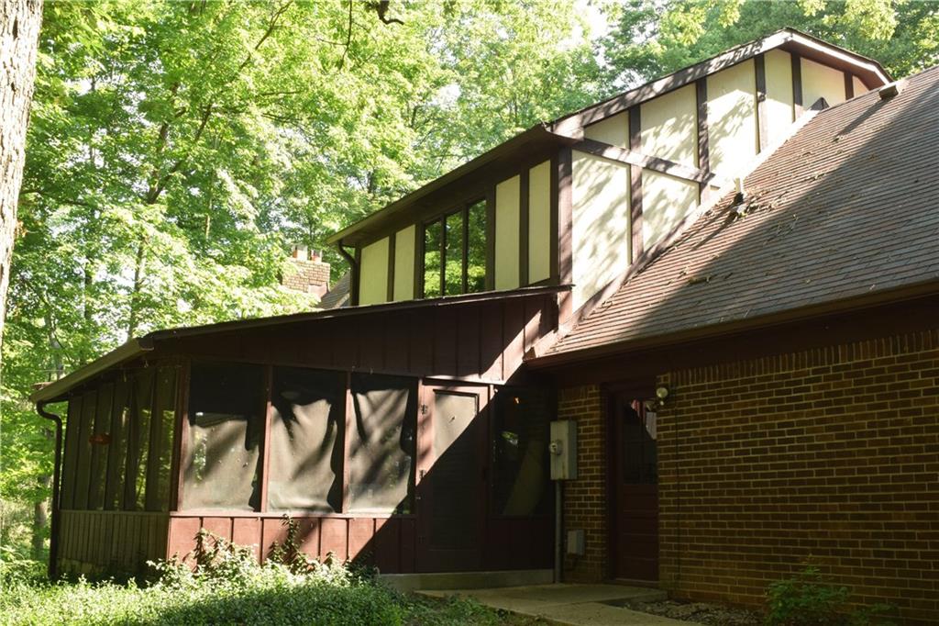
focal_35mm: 39
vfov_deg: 34.2
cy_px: 313
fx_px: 1017
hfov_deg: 49.6
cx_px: 470
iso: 800
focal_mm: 26
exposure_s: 1/50
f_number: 16
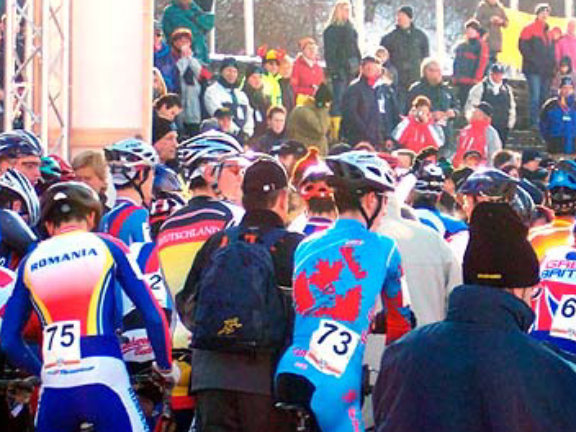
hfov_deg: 8.8
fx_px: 3744
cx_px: 342
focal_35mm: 225
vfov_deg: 6.6
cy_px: 296
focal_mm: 22
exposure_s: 1/180
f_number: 4.8
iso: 140
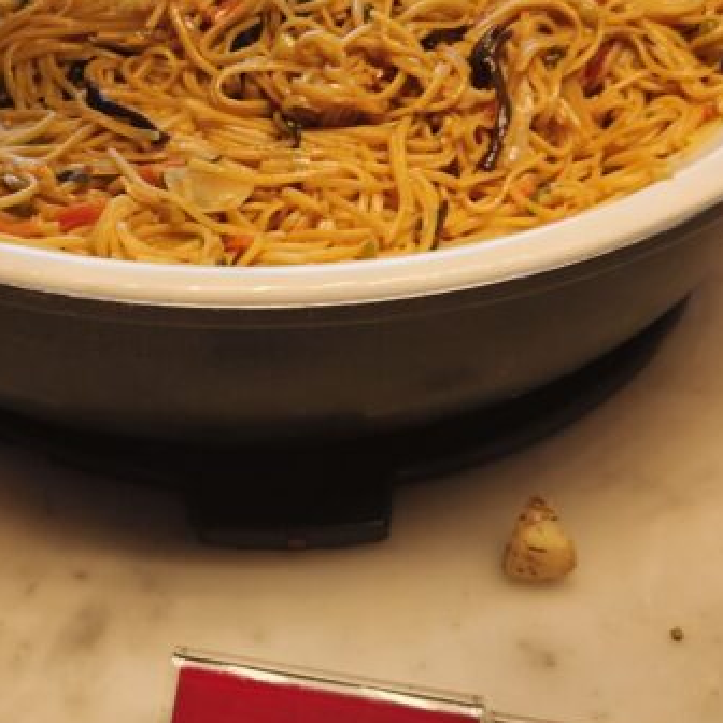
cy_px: 265
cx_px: 151
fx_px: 1465
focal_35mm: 62
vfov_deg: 27.6
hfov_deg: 27.2
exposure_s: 1/180
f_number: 1.8
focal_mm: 5.4
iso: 64
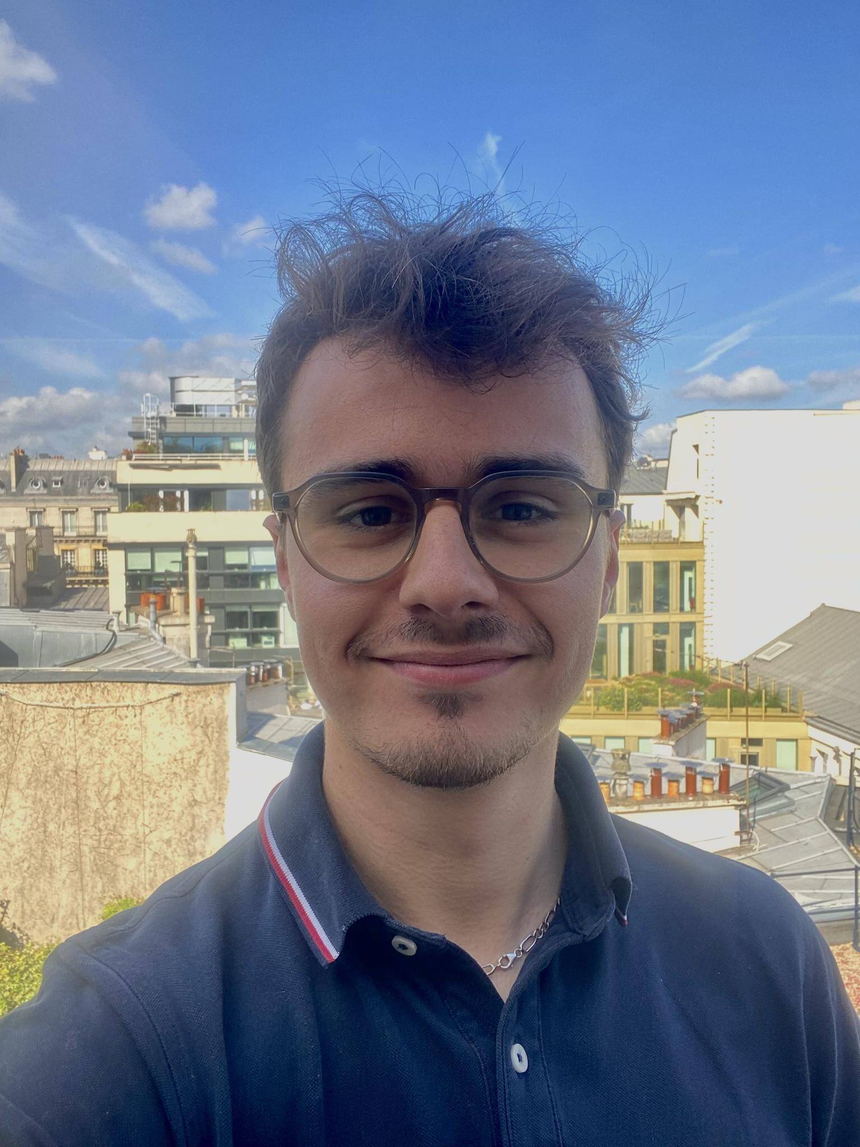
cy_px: 574
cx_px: 430
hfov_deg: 46.8
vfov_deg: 60.0
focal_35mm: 30
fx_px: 994
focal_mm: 2.71
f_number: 2.2
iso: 25
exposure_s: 1/212
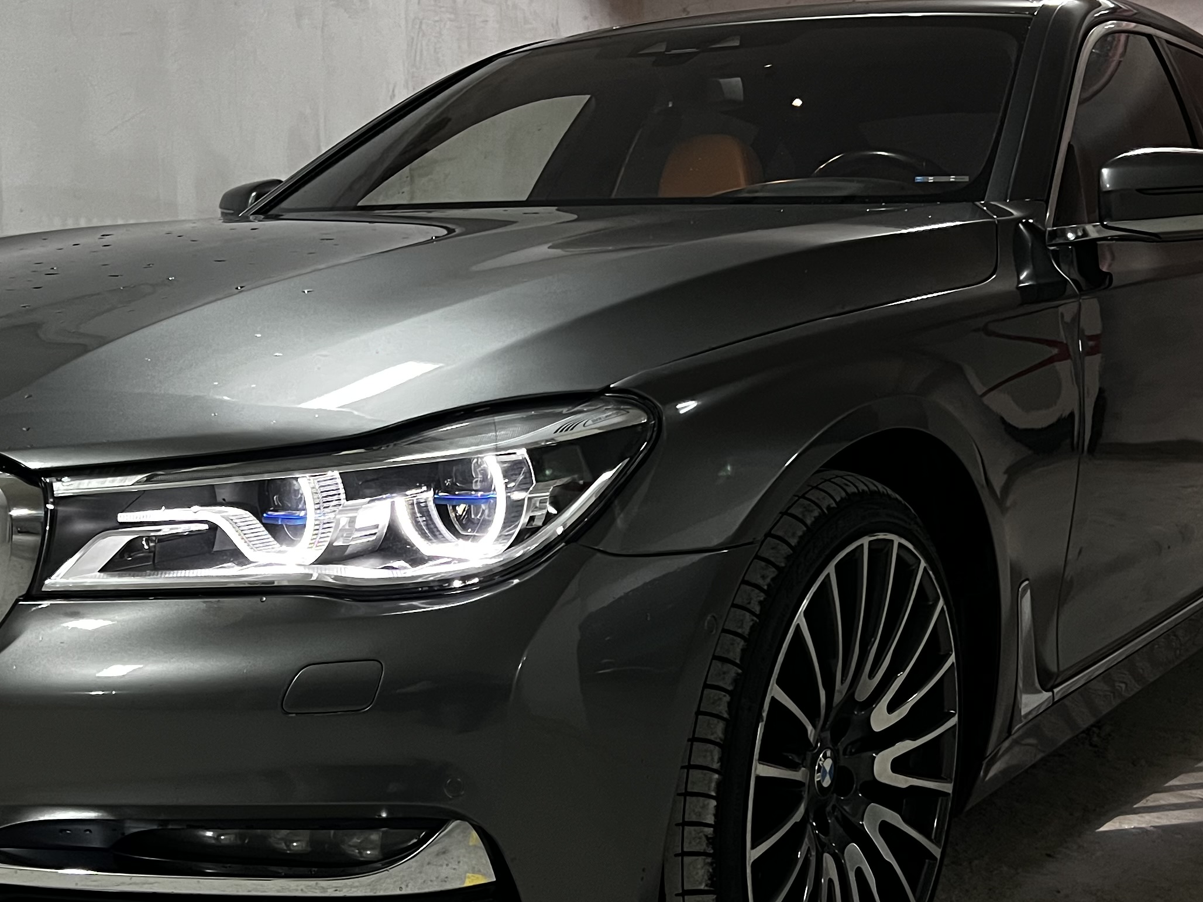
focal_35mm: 51
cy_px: 510
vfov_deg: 28.5
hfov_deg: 37.4
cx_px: 515
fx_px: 1772
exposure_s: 1/50
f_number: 1.5
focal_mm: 5.7
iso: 500
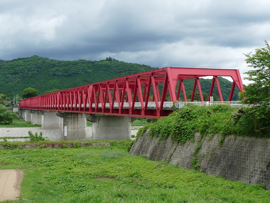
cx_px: 135
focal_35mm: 53
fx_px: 413
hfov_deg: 36.2
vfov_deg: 27.5
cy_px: 102
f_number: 5
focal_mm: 5.4
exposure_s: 1/200
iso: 100
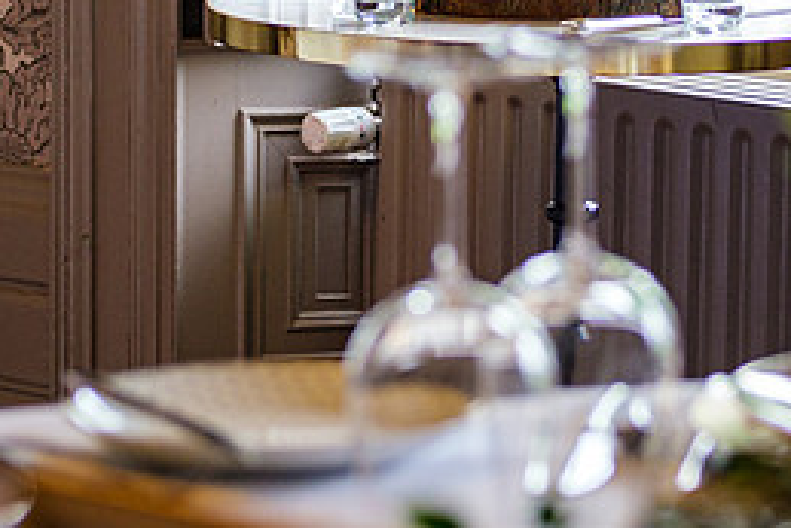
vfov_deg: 6.8
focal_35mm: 200
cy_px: -82
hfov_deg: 10.3
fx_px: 4397
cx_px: 584
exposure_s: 1/160
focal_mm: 50
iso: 1000
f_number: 2.5
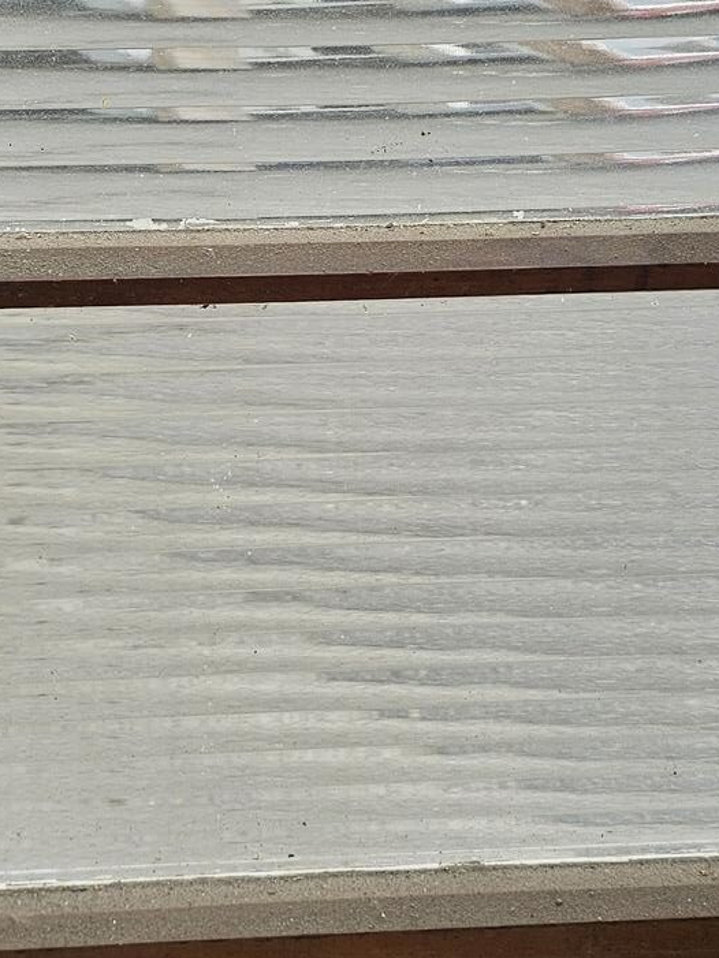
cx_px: 343
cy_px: 394
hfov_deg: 23.3
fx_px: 1744
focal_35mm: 63
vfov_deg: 30.7
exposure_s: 1/191
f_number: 1.7
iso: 10
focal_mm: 6.3
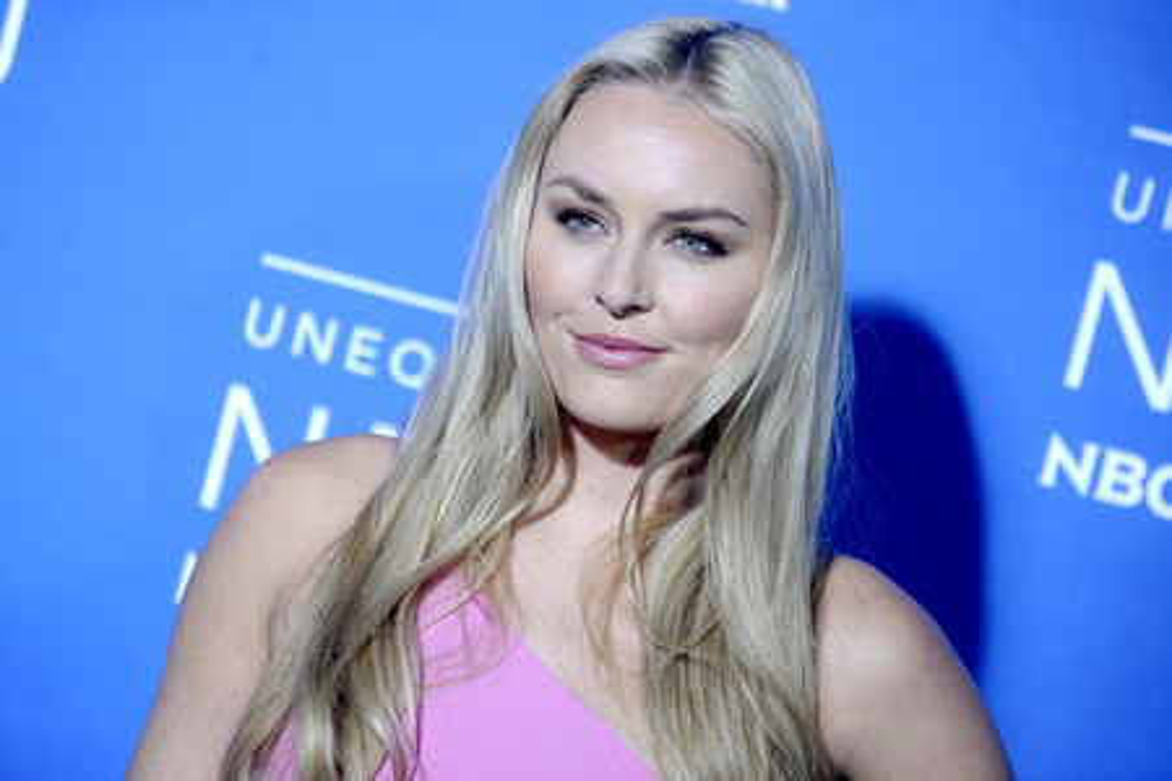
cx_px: 586
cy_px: 390
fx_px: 6511
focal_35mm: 200
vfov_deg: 6.9
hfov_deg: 10.3
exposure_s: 1/640
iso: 800
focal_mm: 200
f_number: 4.5
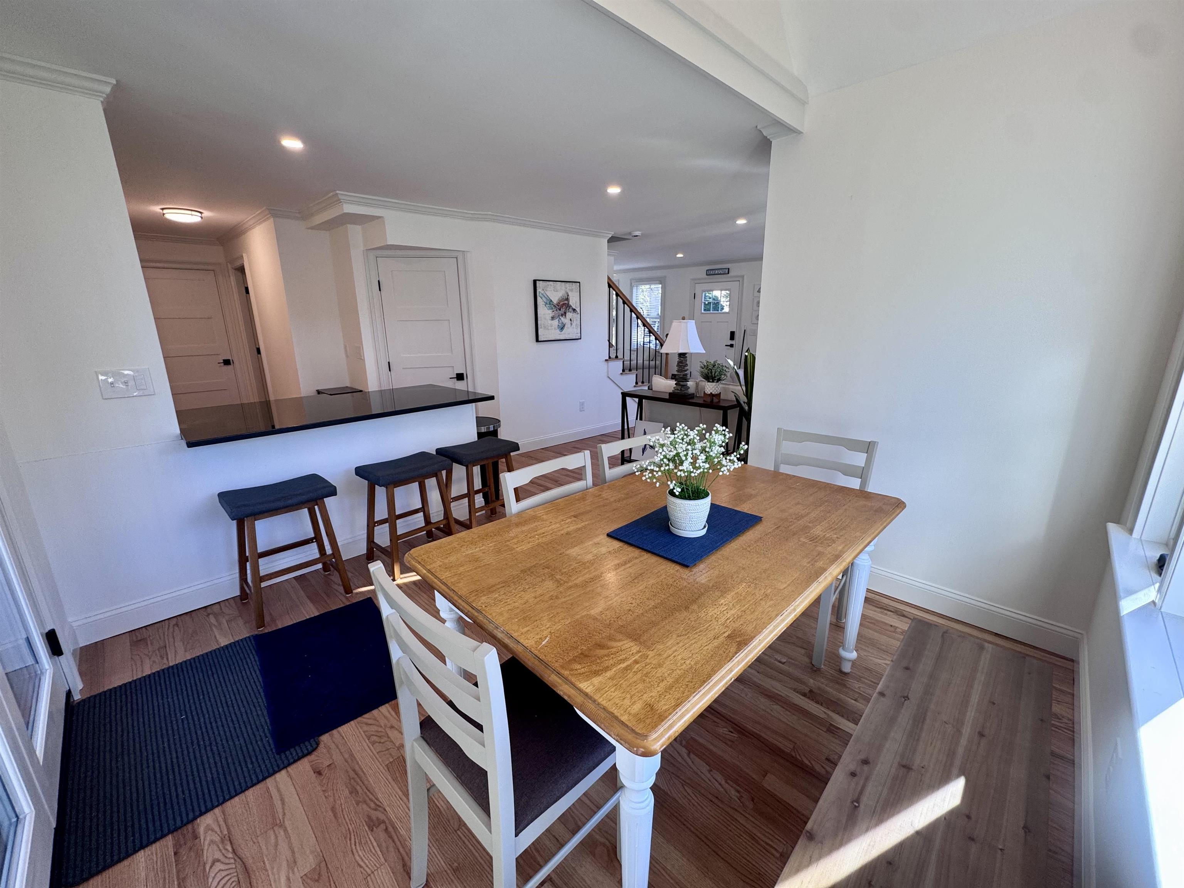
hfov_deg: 102.1
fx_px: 479
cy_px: 444
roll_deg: +0.5
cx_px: 592
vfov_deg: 85.7
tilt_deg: -14.9
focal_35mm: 14
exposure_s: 1/120
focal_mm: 2.22
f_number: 2.2
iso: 80
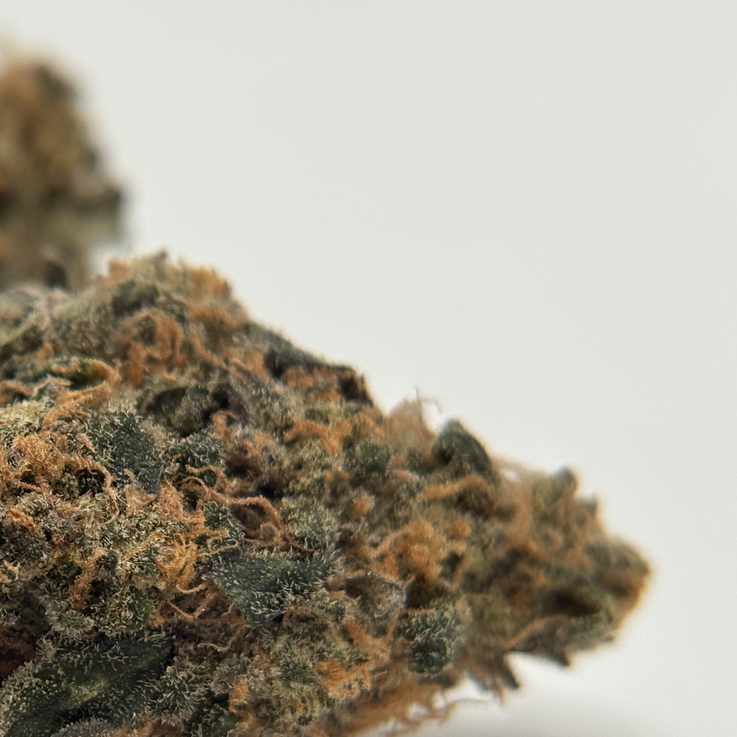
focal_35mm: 90
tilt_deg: -22.1
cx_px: 47
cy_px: 494
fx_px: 2168
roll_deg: +0.4
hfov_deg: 18.9
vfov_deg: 19.2
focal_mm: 5.96
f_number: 1.6
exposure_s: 1/756
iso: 40
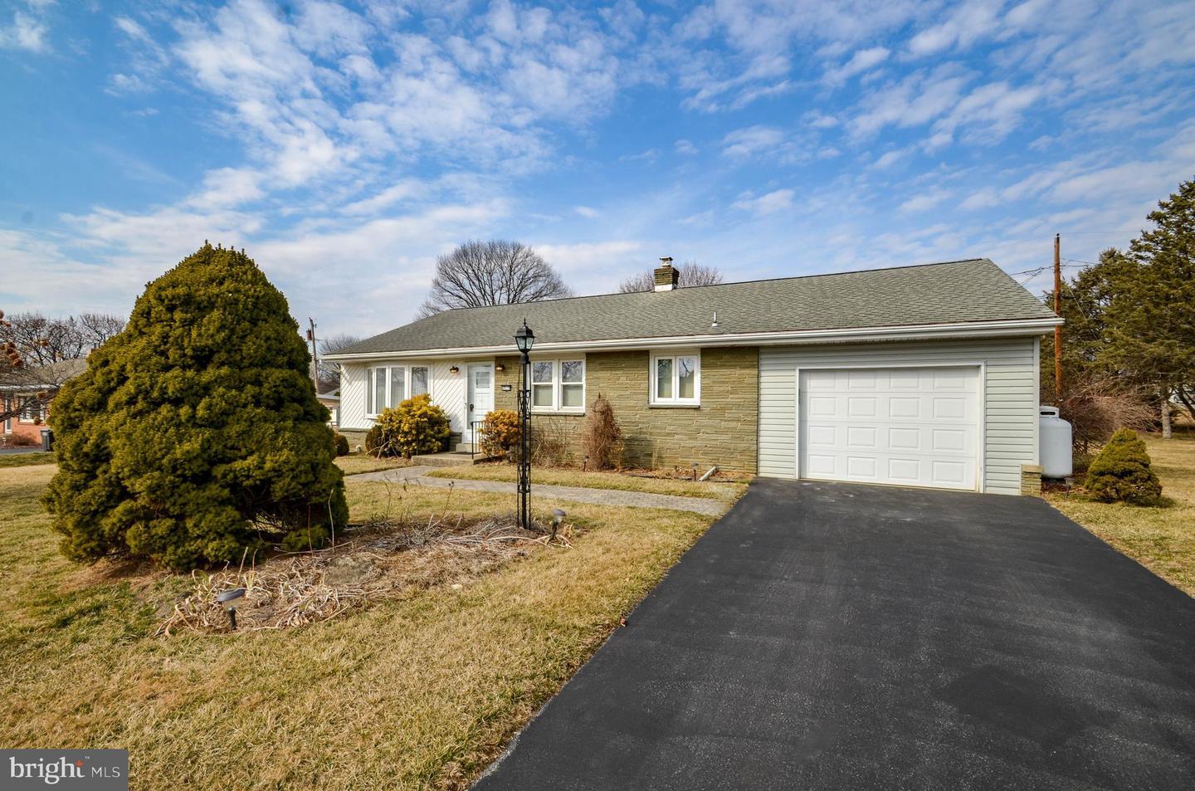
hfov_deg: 100.5
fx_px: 497
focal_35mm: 15
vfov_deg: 77.0
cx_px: 598
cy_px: 396
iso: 100
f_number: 11
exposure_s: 1/200
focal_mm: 10
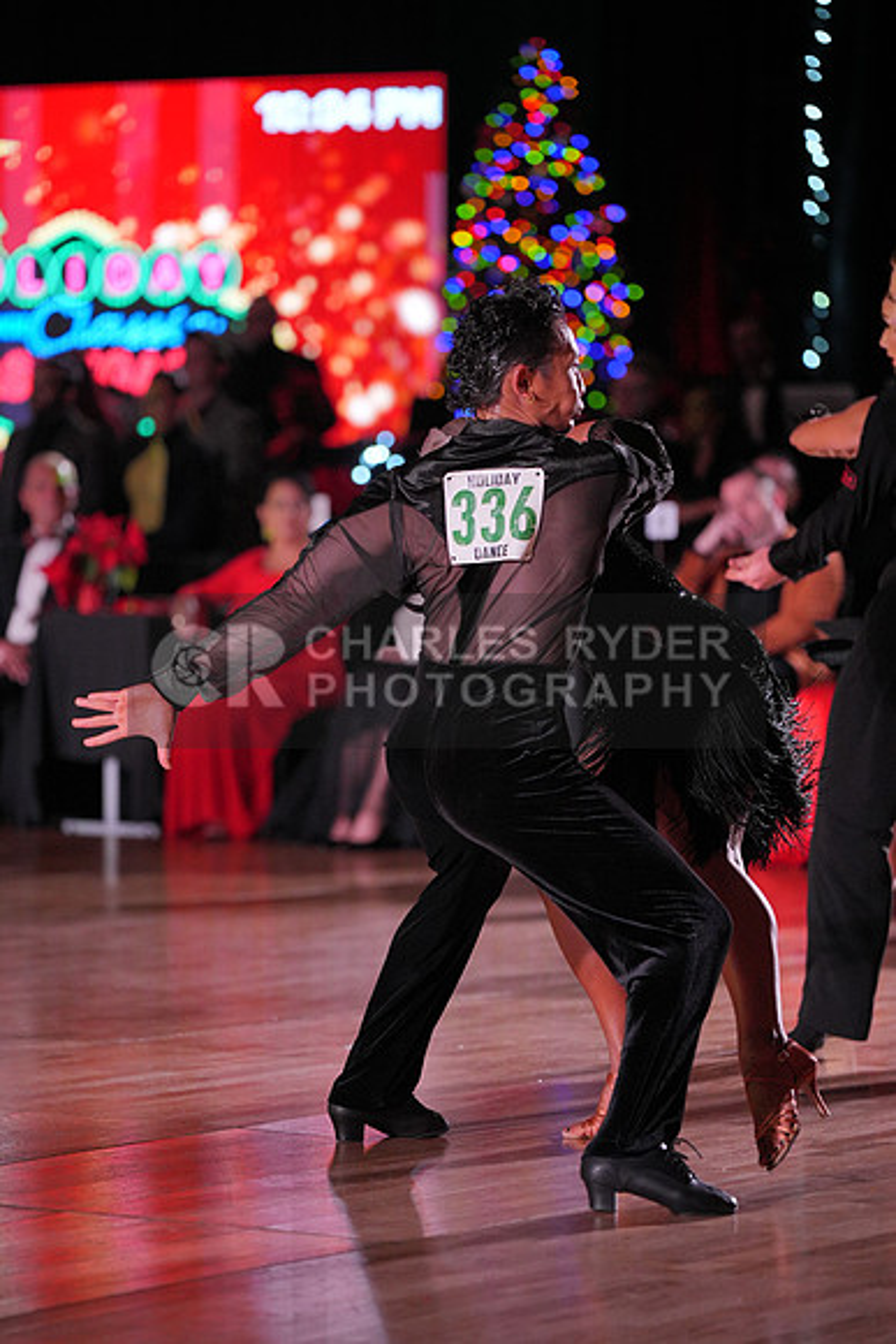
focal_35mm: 151
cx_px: 448
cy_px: 672
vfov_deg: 13.6
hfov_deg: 9.1
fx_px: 5634
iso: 2000
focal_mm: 151
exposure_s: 1/800
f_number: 2.8
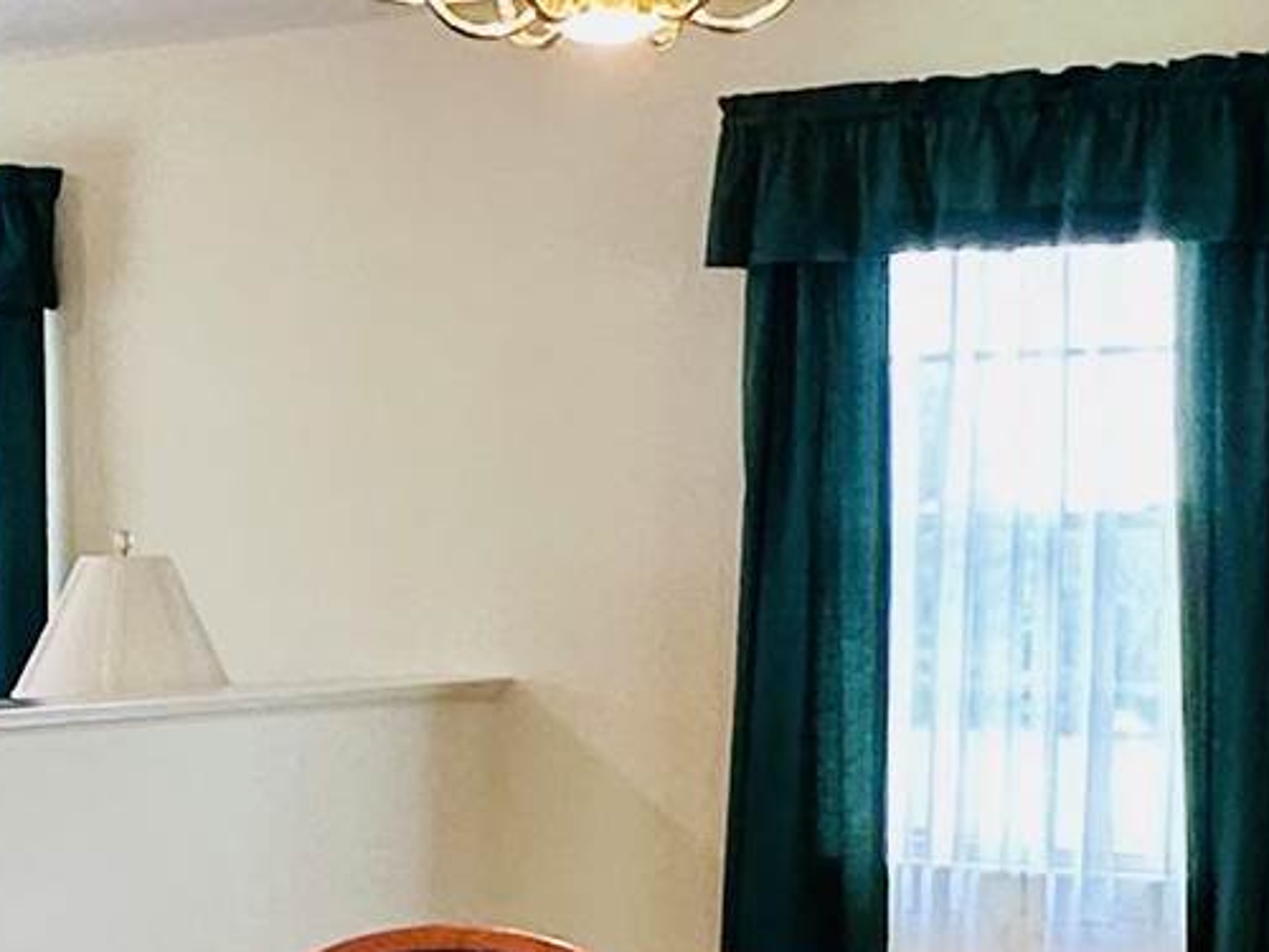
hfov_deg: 21.9
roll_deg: +0.0
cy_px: 650
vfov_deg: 17.1
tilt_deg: -0.6
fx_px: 3153
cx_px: 5
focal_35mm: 86
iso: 200
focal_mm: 2.22
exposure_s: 1/120
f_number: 2.2
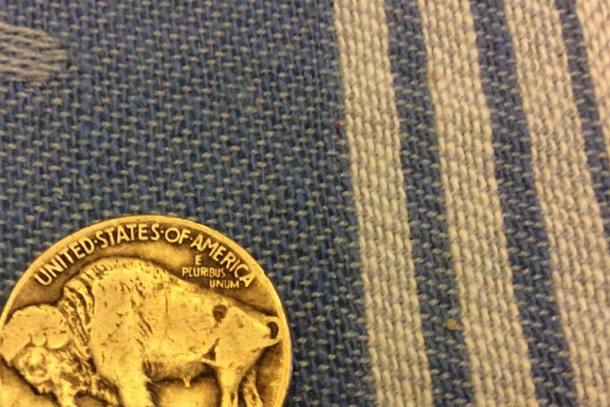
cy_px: 297
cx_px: 247
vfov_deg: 27.2
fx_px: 830
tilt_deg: -73.8
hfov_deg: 40.2
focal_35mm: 49
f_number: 2.4
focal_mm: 3.3
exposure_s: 1/24
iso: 160
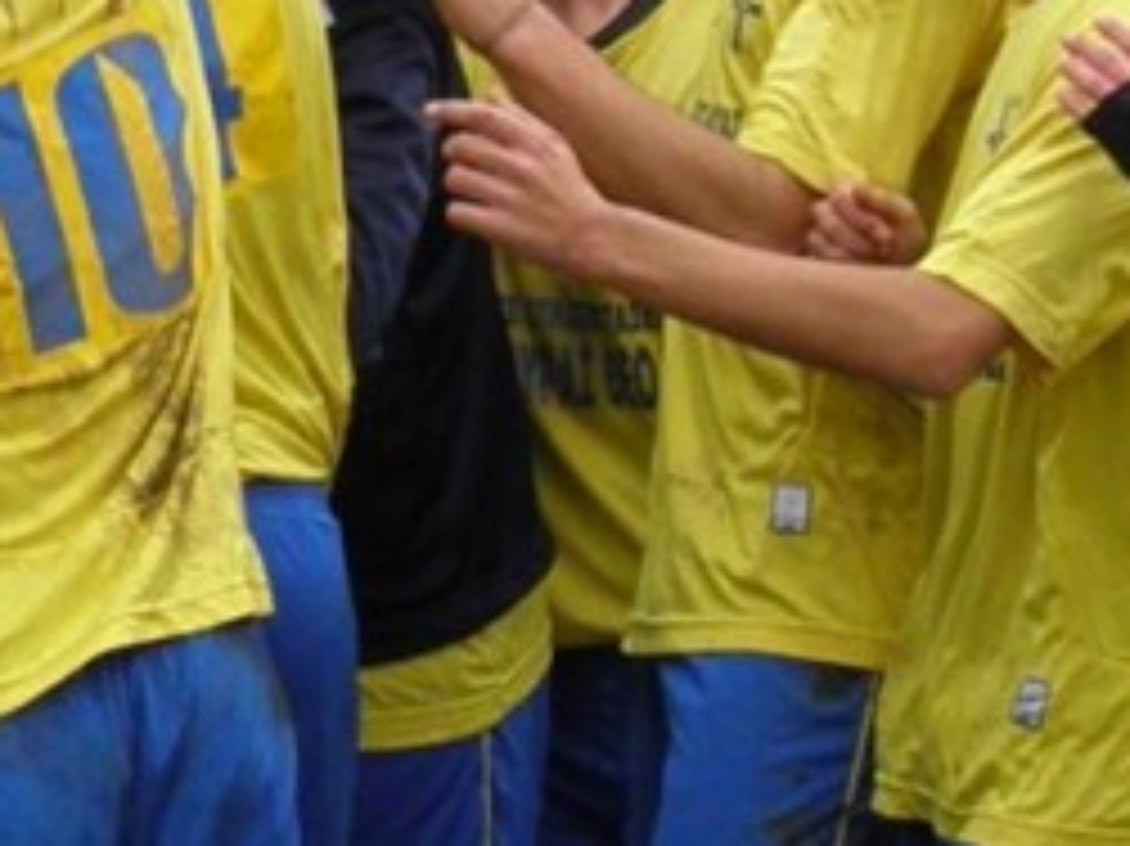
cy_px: -7
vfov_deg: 3.5
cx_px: -41
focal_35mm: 426
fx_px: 13900
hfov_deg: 4.6
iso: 500
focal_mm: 29.2
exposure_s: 1/320
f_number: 5.7
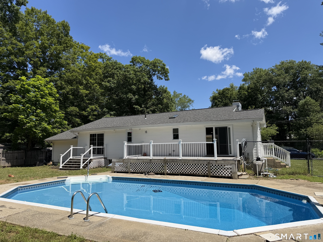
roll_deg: +0.5
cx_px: 162
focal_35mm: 24
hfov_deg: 71.6
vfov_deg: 56.8
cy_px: 121
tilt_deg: +6.9
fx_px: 224
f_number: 1.78
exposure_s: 1/4673
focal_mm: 6.76
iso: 80
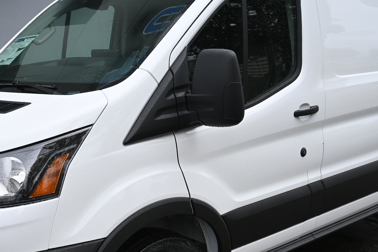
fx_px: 971
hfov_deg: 22.0
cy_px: 190
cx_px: 162
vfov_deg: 14.7
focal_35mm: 93
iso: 110
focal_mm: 30.5
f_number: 5.6
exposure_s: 1/250
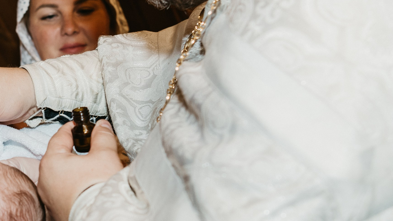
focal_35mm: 112
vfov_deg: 10.8
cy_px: 120
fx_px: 1167
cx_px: -34
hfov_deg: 18.4
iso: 320
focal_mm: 38
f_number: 3.5
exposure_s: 1/160
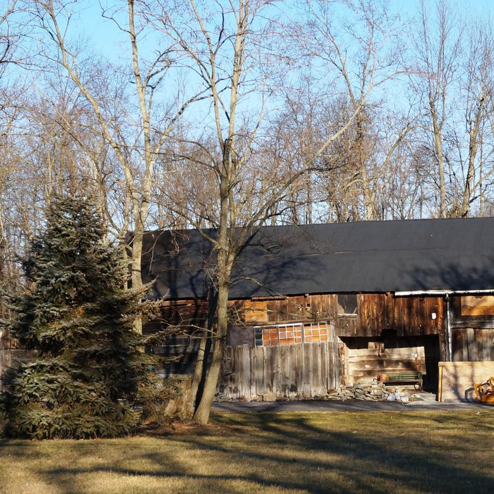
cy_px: 360
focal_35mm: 85
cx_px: 372
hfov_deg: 20.2
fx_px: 1372
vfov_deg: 20.3
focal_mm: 28
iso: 200
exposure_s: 1/160
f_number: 11
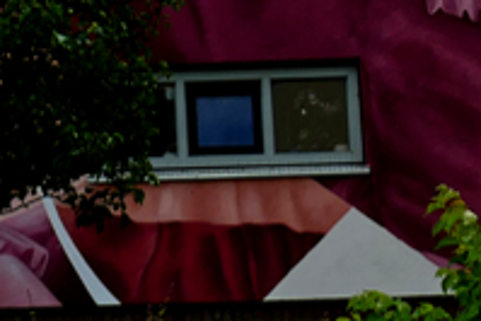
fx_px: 2754
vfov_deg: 6.3
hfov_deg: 9.9
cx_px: -22
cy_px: -498
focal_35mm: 206
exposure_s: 1/2000
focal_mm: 14.8
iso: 125
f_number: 3.2
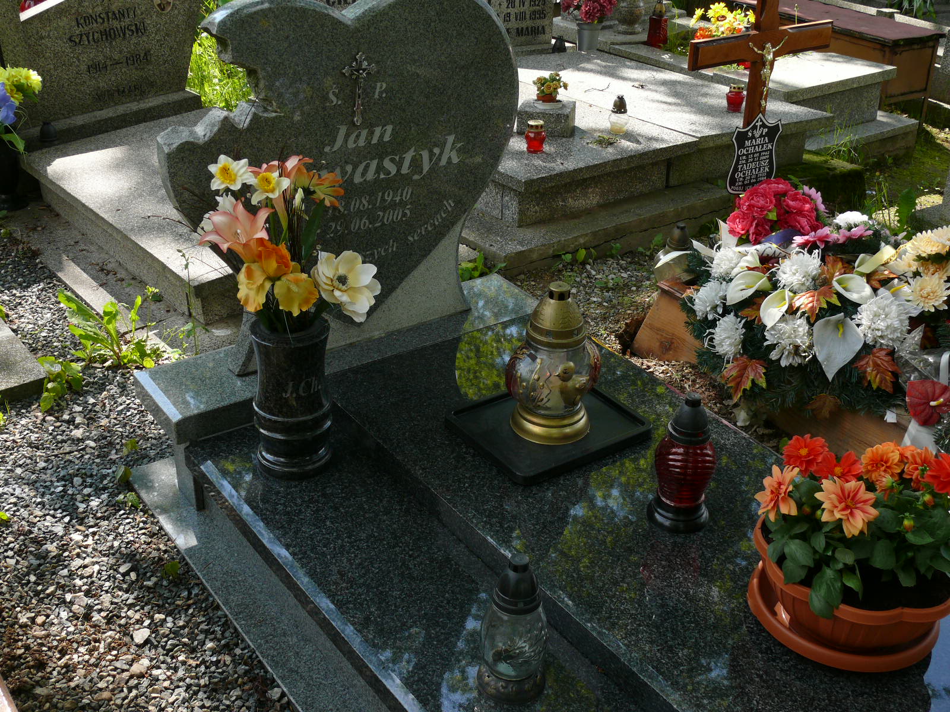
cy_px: 356
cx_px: 475
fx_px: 1125
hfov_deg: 45.8
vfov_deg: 35.1
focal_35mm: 41
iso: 100
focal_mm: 8.3
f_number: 4
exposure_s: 1/250
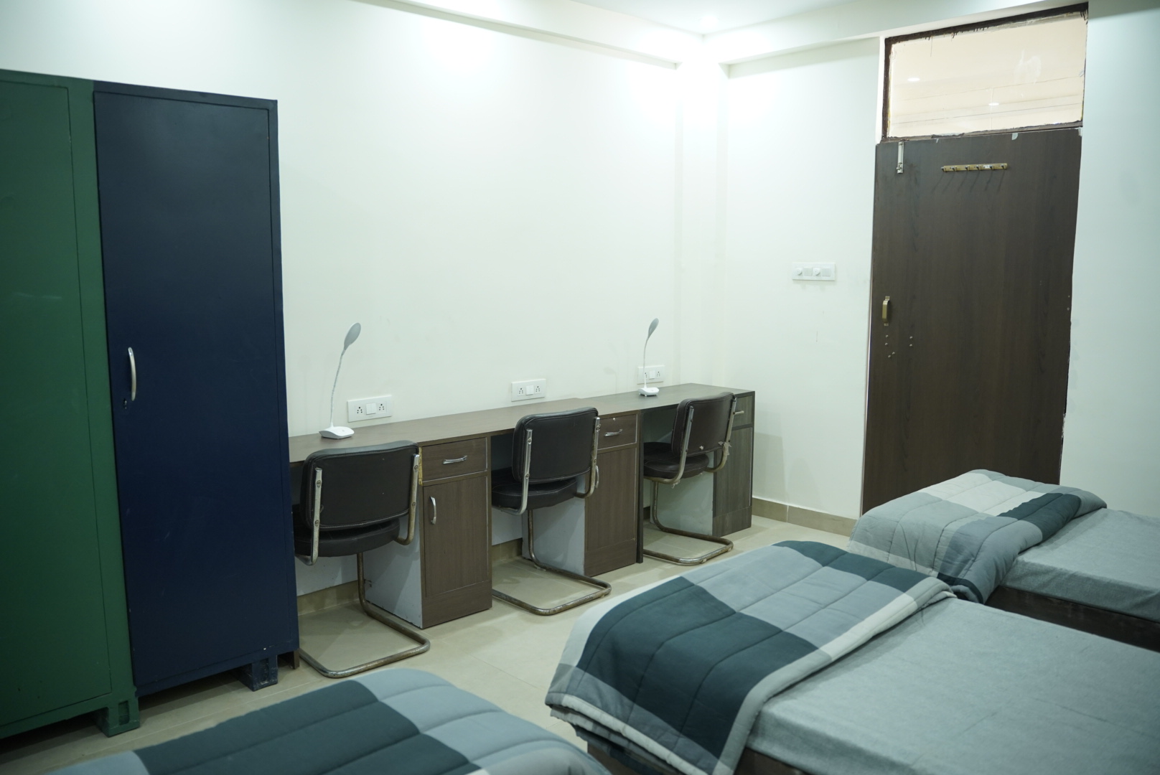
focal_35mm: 28
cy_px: 388
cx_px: 580
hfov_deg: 65.4
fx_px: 903
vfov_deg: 46.5
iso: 1600
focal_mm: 28
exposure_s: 1/100
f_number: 2.8
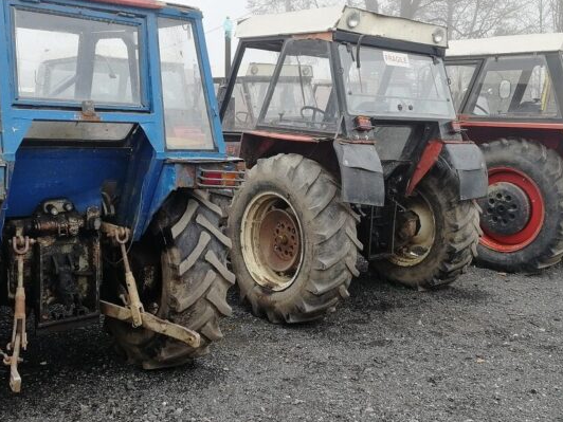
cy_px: 195
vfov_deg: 36.8
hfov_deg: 47.8
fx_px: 634
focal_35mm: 39
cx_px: 303
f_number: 2.2
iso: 64
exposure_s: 1/100
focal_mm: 3.95
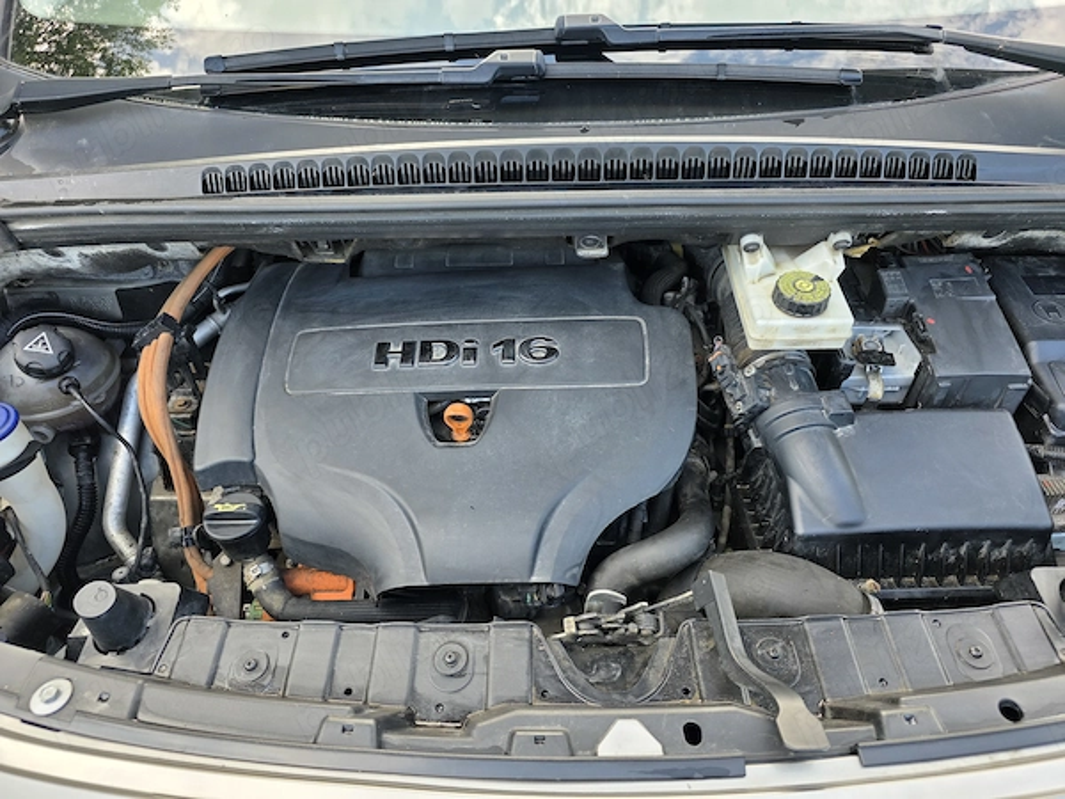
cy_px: 400
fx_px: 708
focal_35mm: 23
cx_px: 532
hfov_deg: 73.9
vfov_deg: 58.9
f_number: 1.7
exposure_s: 1/180
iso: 50
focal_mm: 6.3
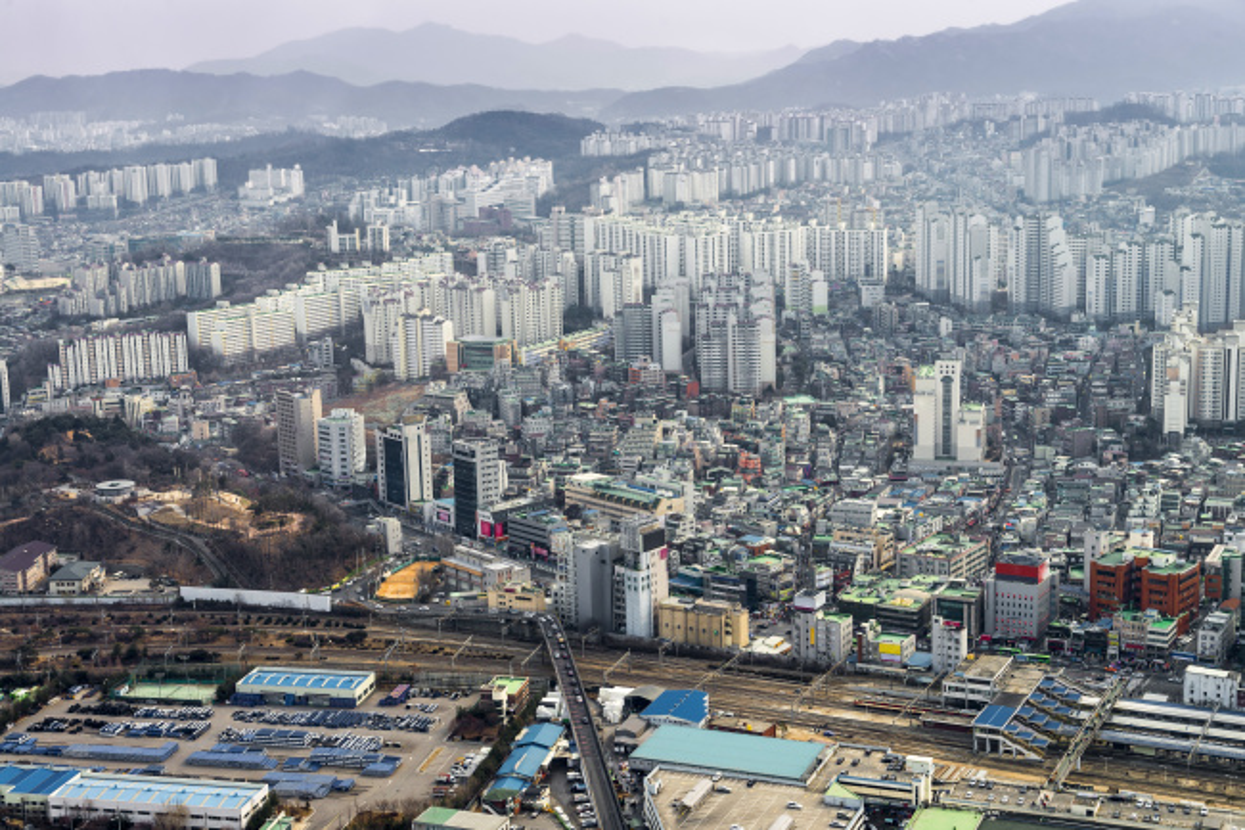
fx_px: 1729
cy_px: 415
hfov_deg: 39.6
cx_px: 622
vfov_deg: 27.0
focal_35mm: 50
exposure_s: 1/160
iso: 200
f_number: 9
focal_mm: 50
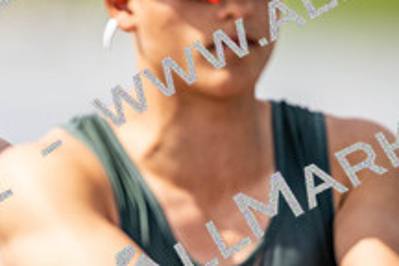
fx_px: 17876
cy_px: 158
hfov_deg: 1.3
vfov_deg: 0.9
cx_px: -42
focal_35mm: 1613
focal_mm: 600
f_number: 4
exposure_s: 1/2500
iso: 400
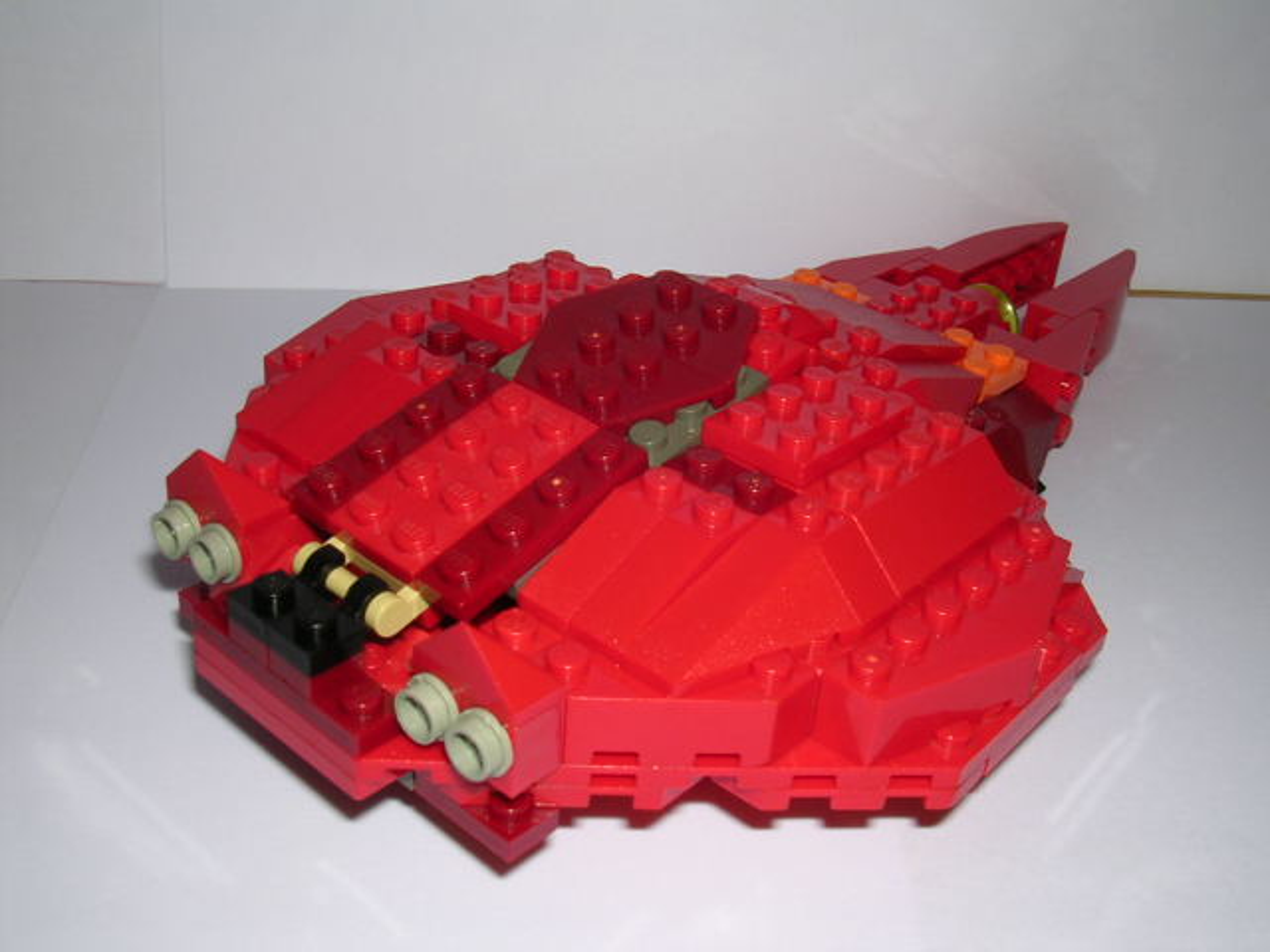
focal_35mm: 38
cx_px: 635
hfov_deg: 49.0
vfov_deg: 37.7
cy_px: 476
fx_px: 1394
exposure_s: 1/60.1
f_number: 5.6
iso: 100
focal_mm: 5.8
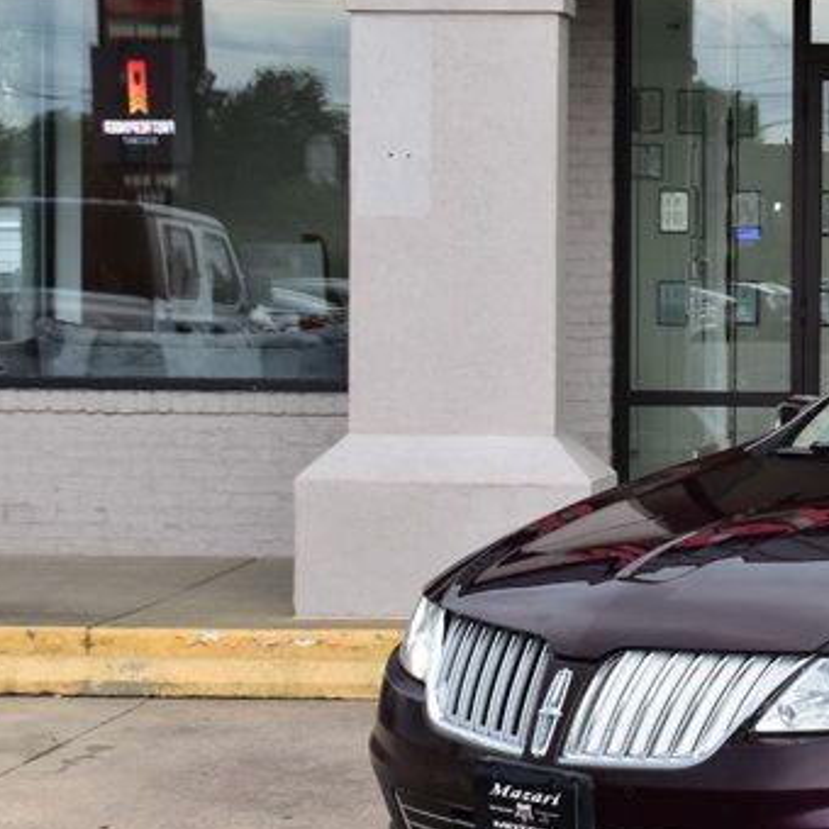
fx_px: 3333
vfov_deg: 14.2
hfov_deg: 13.7
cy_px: 388
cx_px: 1073
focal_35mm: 123
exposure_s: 1/80
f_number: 8
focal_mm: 32
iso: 400
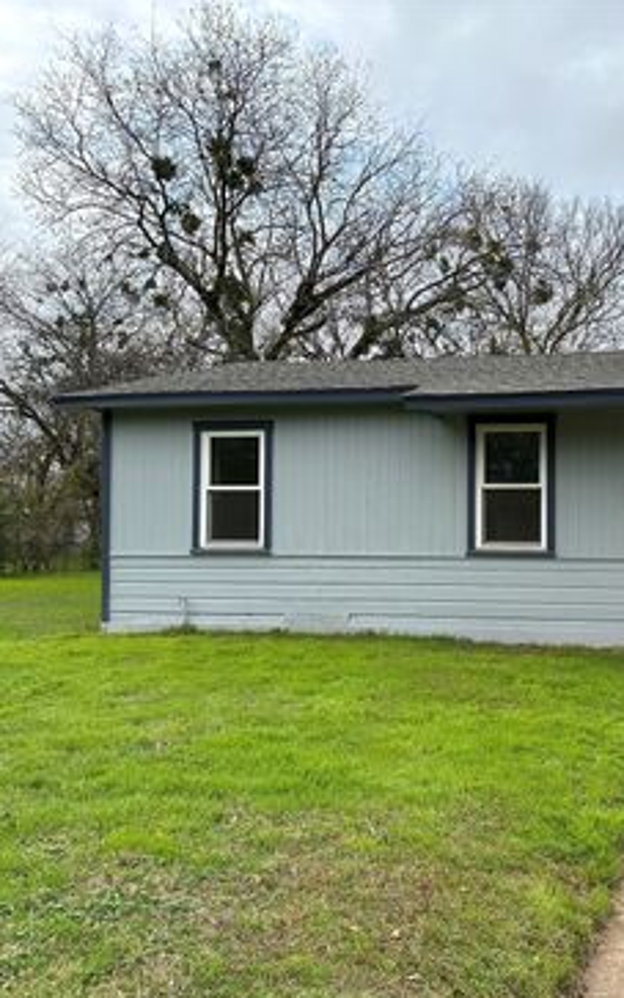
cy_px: 513
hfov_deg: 34.5
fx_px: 952
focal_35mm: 35
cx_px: 547
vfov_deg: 55.3
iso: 80
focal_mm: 6.86
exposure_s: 1/2353
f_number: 1.78
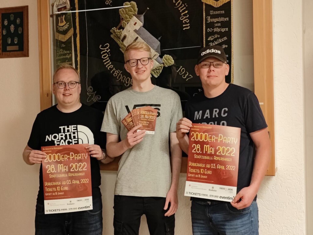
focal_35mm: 35
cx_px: 156
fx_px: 317
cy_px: 118
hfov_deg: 52.6
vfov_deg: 40.7
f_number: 1.8
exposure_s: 1/33.3
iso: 445
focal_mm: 6.06
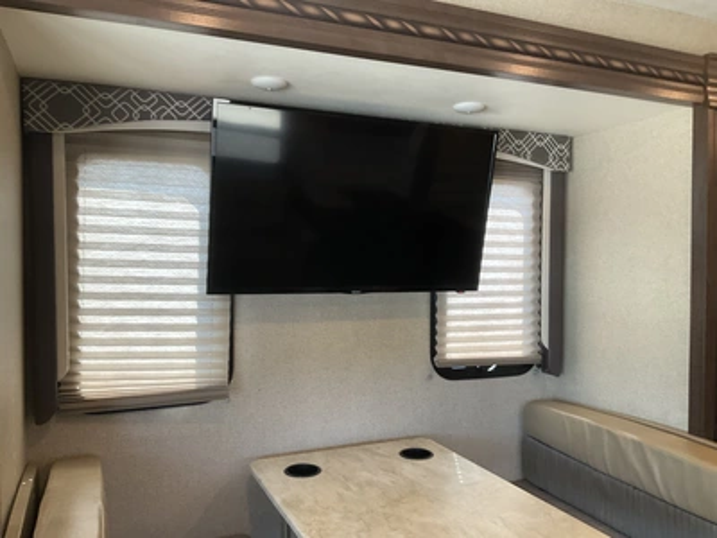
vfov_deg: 48.2
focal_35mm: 29
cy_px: 269
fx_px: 601
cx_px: 358
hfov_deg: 61.7
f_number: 1.8
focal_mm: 3
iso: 64
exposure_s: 1/75
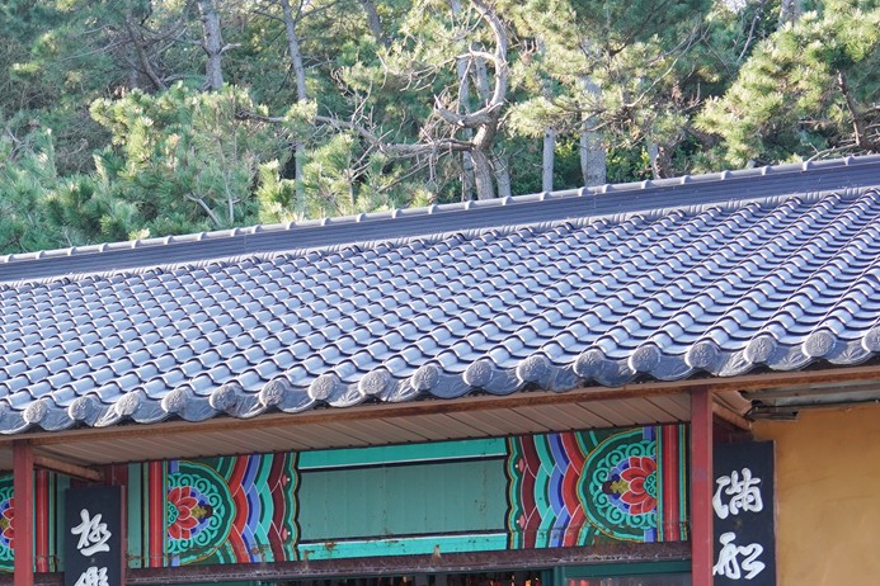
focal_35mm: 101
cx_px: -61
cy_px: 727
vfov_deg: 13.2
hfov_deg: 19.5
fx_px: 2469
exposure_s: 1/100
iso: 400
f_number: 6.3
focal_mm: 35
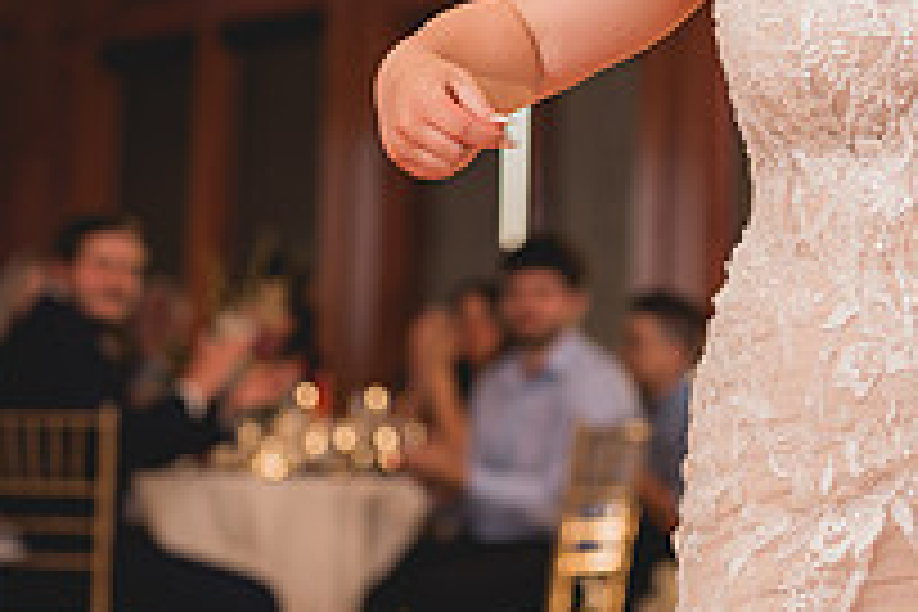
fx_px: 3621
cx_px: 716
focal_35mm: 142
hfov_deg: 14.4
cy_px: -43
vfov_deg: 9.6
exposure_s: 1/250
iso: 125
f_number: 1.8
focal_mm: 50
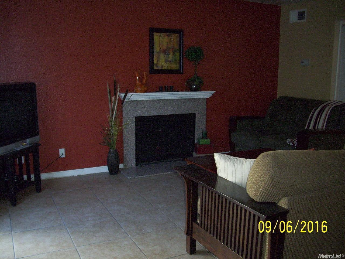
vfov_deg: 41.8
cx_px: 172
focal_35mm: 34
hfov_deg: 54.0
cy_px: 130
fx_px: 339
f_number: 2.9
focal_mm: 5.7
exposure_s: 1/40
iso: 250
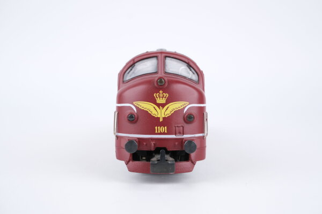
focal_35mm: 45
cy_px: 107
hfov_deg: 43.6
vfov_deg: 29.9
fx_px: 402
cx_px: 161
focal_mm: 30
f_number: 8
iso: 400
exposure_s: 1/125
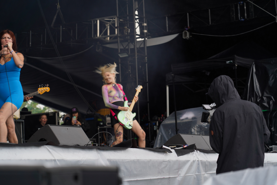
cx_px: 138
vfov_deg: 13.0
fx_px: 808
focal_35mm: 105
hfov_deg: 19.5
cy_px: 92
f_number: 4.5
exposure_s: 1/160
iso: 100
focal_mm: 105
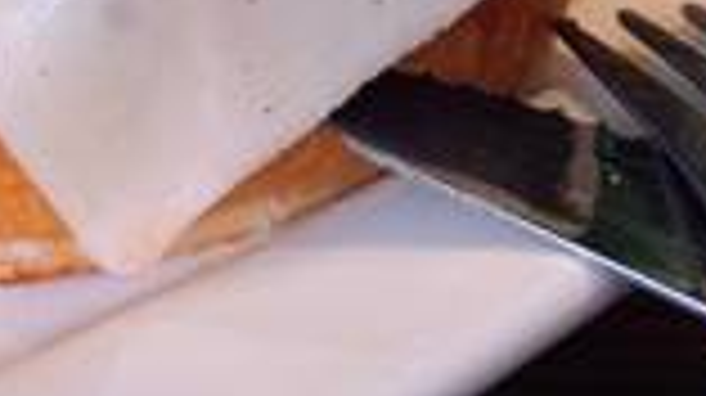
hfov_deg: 19.6
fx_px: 1983
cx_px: 4
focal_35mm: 106
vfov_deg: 10.0
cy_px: -554
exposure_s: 1/60
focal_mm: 4.25
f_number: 1.8
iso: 125
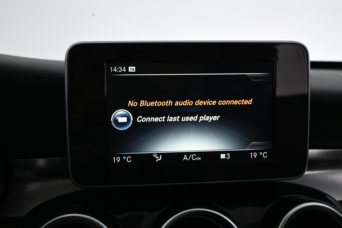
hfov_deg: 48.5
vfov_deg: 33.4
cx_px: 169
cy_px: 112
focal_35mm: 40
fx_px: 380
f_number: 4.5
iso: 1600
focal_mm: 26
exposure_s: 1/40
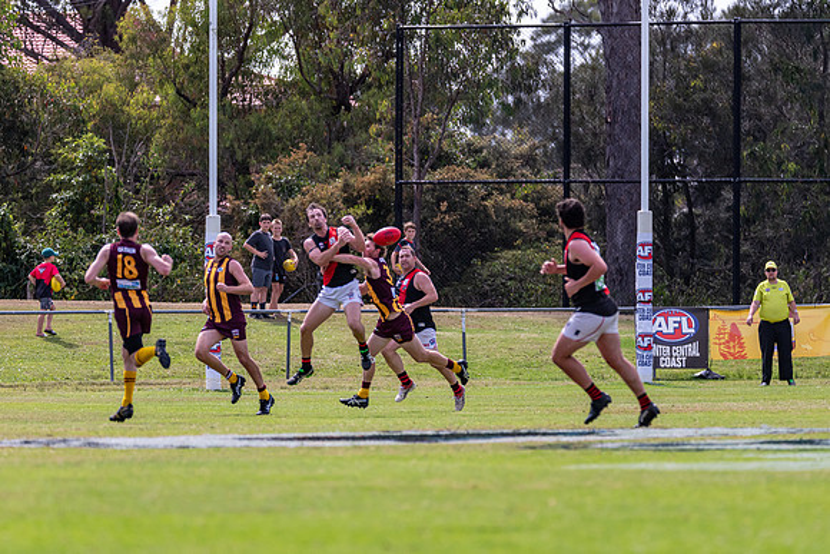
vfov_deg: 3.4
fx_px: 9411
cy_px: 306
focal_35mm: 408
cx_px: 370
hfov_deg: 5.0
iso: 800
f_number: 6.3
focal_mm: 350
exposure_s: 1/2500
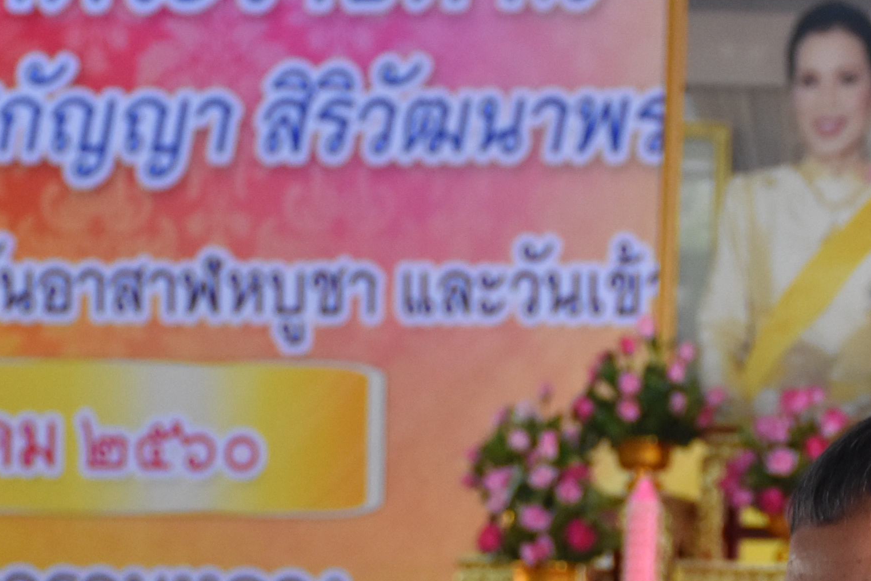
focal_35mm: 248
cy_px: 940
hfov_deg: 8.3
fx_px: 5999
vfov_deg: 5.5
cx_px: 761
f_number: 4.5
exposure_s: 1/60
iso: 1250
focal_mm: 48
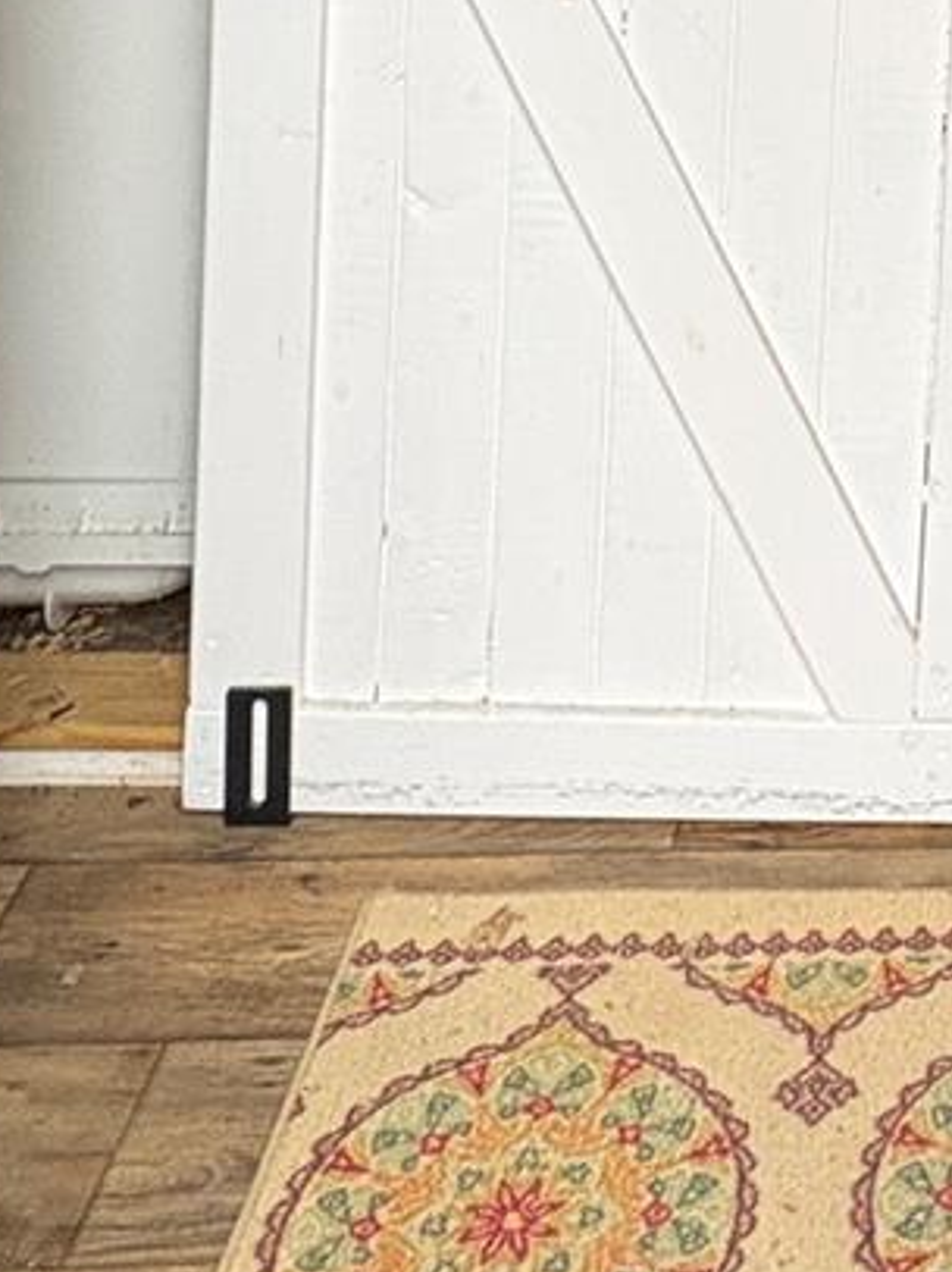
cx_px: 1156
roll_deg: -3.3
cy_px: -542
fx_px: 1946
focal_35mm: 53
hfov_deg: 24.7
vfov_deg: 27.4
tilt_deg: -2.3
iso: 200
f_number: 2.2
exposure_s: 1/99
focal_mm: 2.22
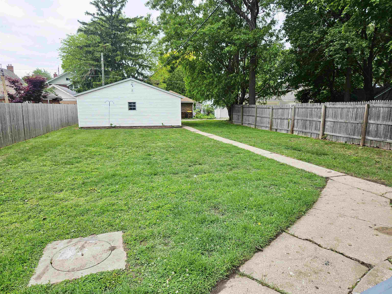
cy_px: 147
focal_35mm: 23
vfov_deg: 58.9
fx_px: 260
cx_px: 196
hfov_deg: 73.9
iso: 25
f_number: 1.8
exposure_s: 1/833
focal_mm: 5.4
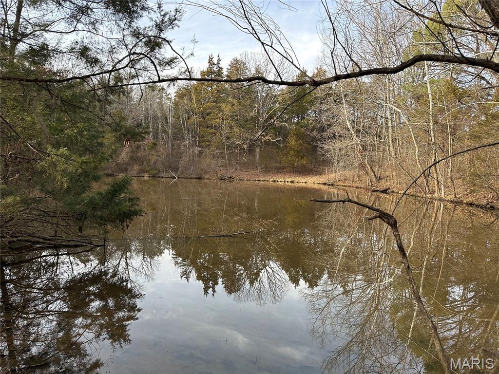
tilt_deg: -3.7
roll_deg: -1.6
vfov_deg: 56.8
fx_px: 346
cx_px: 250
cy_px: 187
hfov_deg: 71.6
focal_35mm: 24
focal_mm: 6.86
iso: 80
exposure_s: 1/494
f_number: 1.78
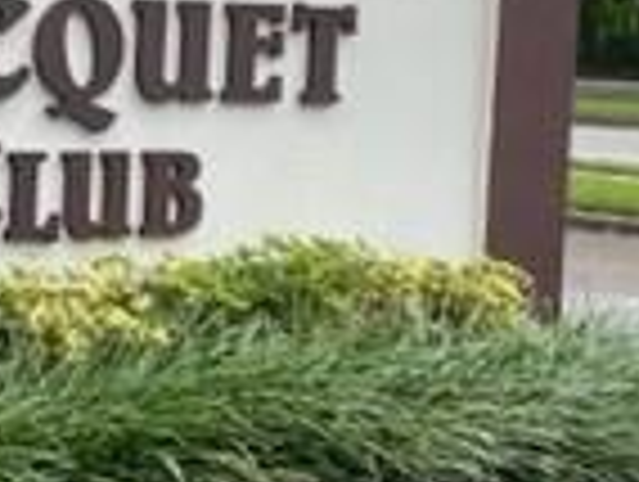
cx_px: 0
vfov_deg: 12.6
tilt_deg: -0.9
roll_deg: -1.7
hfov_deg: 16.5
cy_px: 41
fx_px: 2163
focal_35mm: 117
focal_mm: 4.2
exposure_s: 1/1618
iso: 32
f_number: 1.6
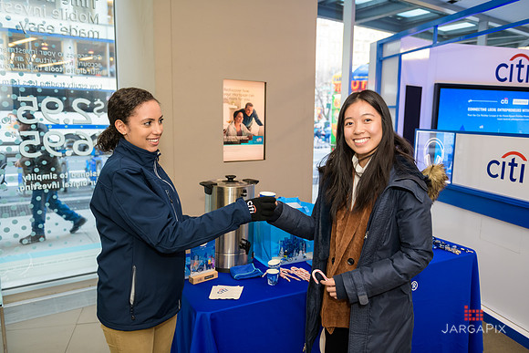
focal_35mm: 27
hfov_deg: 67.4
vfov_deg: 48.0
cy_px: 176
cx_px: 264
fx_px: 397
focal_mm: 27
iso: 800
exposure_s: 1/125
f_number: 3.2
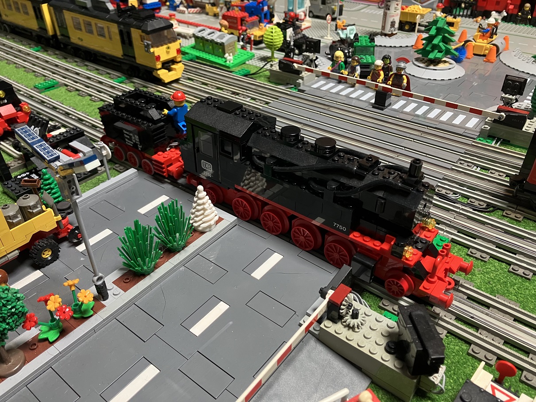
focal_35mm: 28
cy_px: 201
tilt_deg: -35.1
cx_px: 268
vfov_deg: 49.8
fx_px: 434
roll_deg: -1.0
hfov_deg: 63.4
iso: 125
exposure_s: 1/60
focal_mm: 3.99
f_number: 1.8
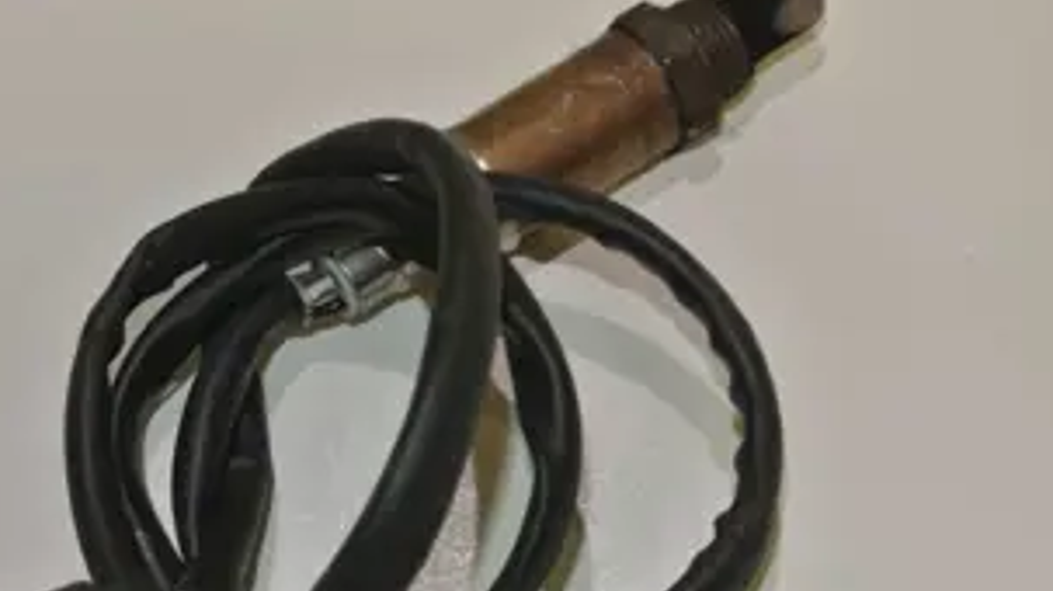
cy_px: 497
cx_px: 400
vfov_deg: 17.3
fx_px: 1925
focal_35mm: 69
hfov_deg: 30.5
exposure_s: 1/60
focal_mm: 14
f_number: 4
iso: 200
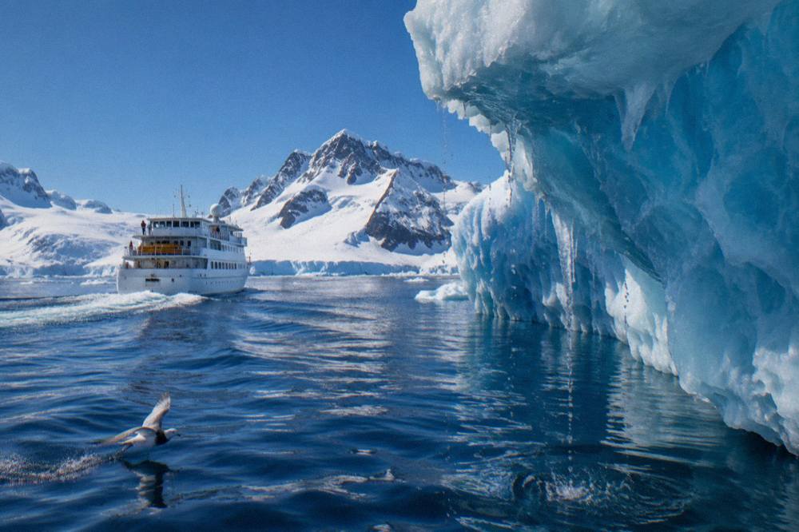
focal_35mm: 48
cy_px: 266
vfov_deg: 28.1
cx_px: 400
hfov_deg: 41.1
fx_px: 1065
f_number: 4.5
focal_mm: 48
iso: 200
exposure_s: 1/800
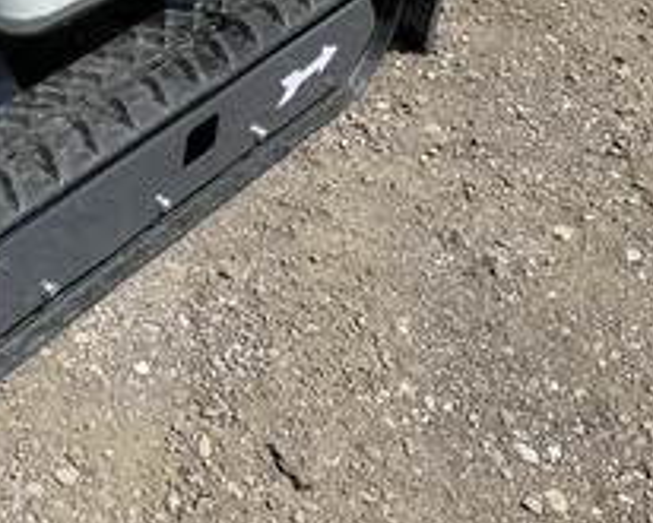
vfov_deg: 27.3
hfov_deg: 32.1
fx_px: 1063
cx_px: 38
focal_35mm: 55
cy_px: 146
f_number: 1.8
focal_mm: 3
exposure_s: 1/1534
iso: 25
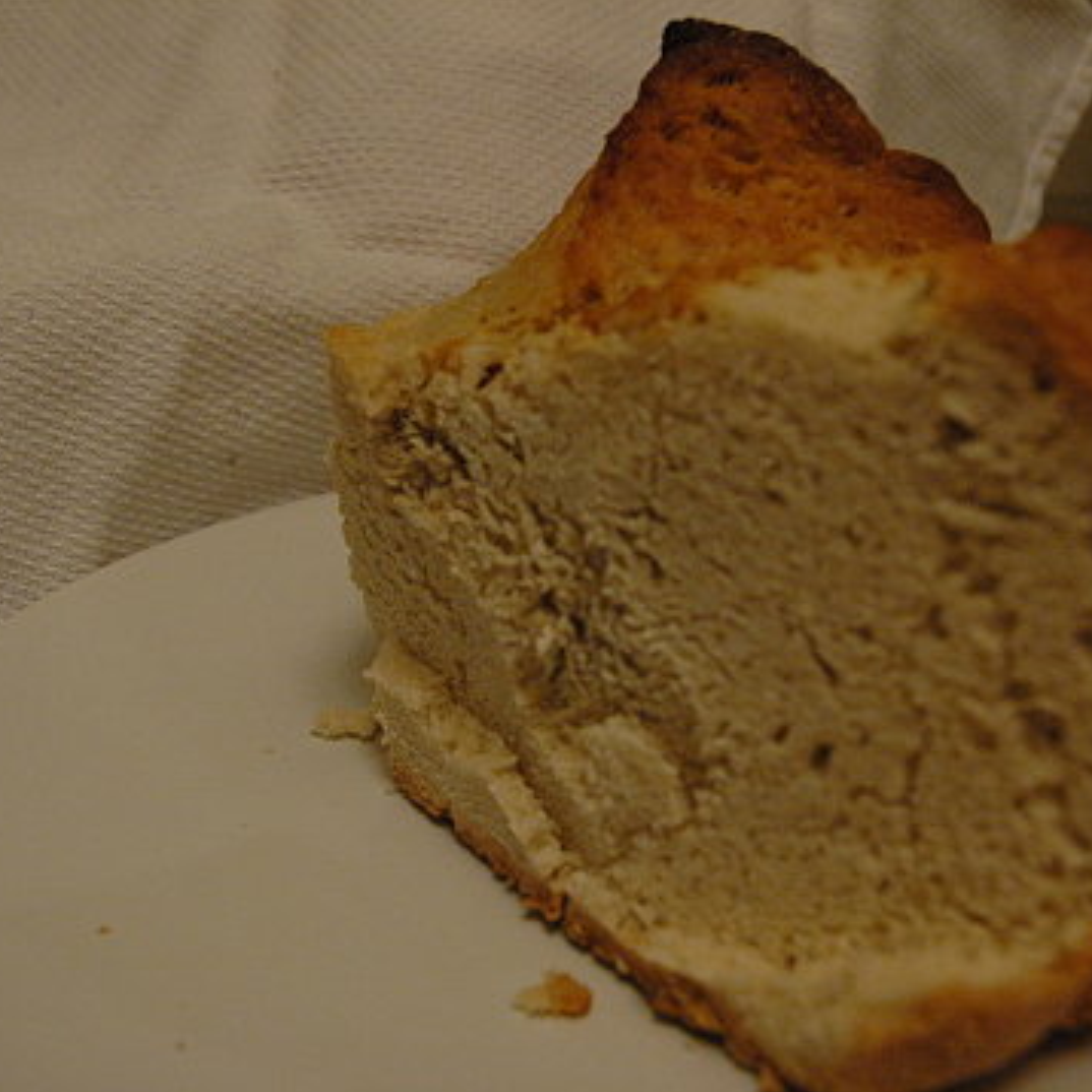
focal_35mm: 47
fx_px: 1677
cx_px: 500
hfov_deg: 36.0
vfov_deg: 36.1
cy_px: 552
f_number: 5.6
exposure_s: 1/100
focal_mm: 24
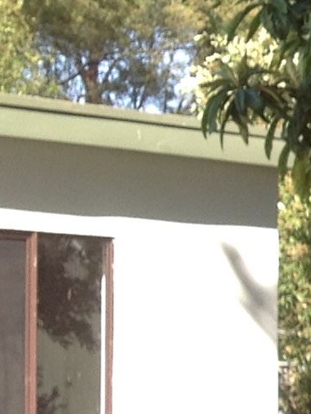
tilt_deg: +1.3
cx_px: 998
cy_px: 434
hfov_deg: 7.0
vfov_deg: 10.5
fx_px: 2229
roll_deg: -1.5
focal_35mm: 186
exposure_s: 1/387
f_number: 2.4
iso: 50
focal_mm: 4.28
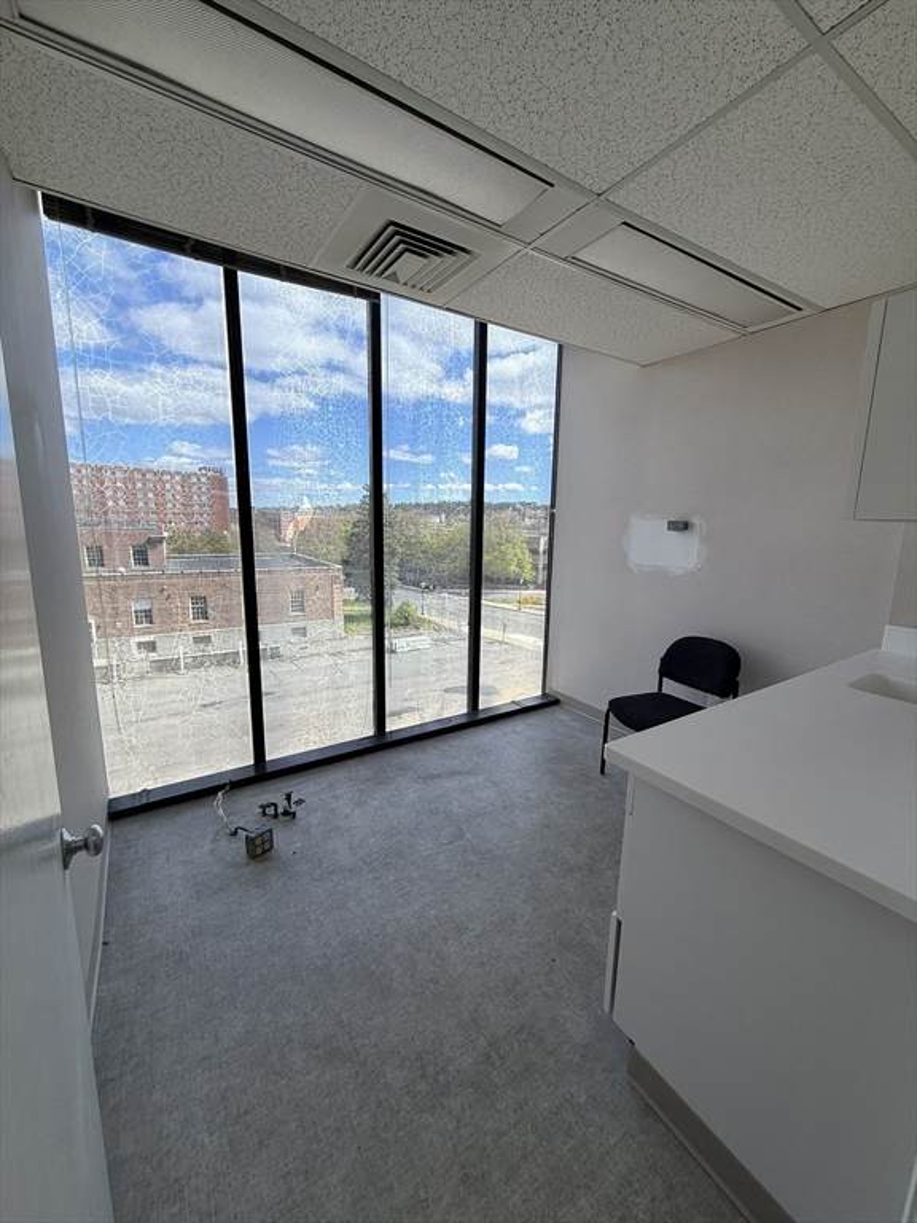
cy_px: 612
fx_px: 494
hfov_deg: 85.7
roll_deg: -1.9
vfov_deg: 102.1
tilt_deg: -10.7
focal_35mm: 14
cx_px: 458
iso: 50
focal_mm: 2.22
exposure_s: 1/306
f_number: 2.2
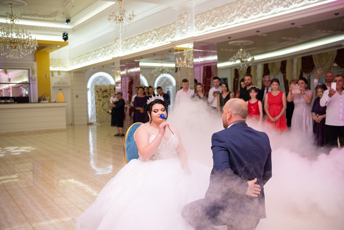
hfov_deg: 54.4
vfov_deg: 37.9
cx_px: 172
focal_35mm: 35
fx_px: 334
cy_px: 115
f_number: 1.8
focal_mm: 23
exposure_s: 1/125
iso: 1250
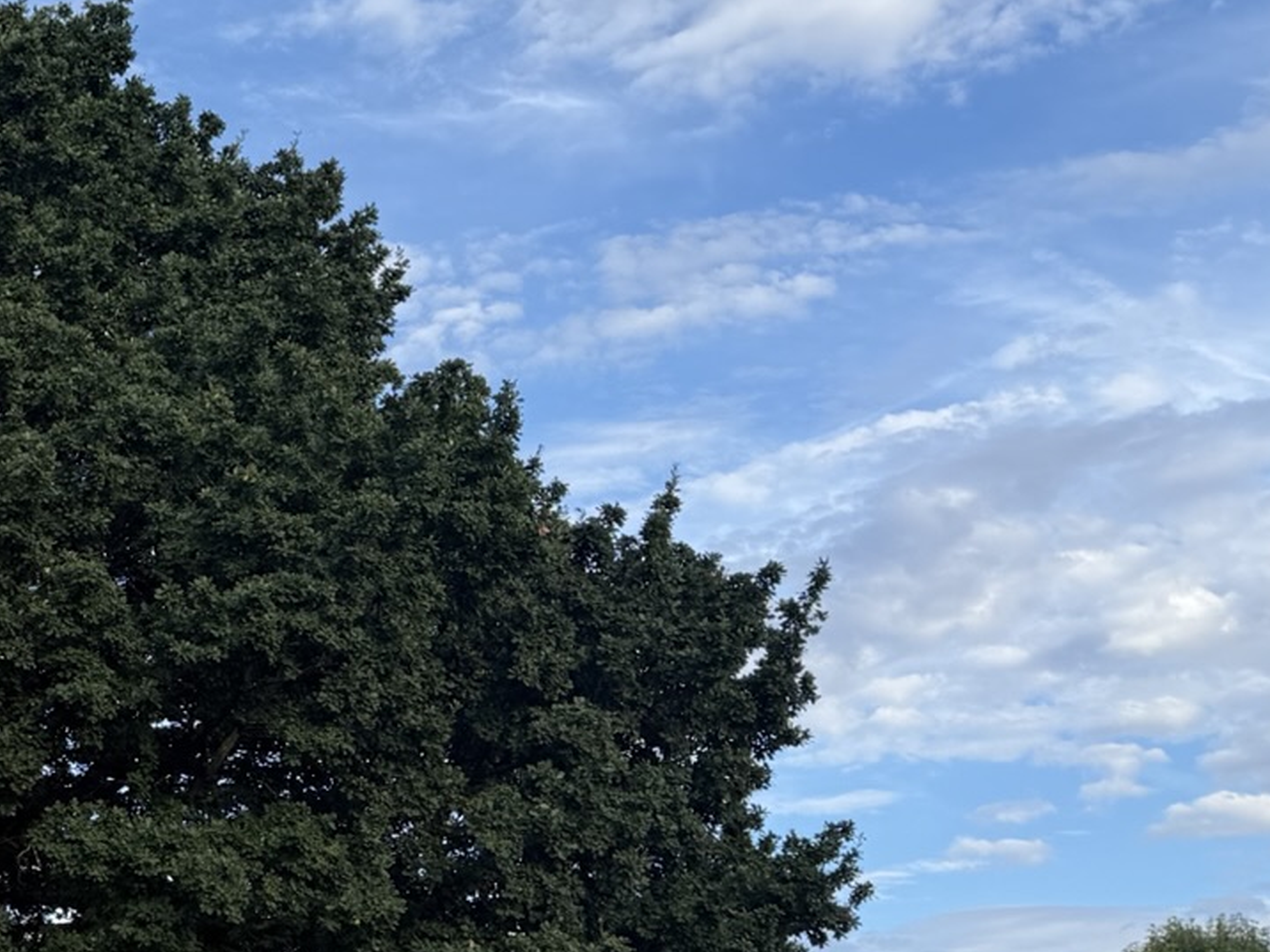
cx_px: -484
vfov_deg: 21.7
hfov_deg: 24.4
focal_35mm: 67
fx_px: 2458
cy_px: 730
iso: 80
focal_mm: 6.76
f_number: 1.78
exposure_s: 1/2110
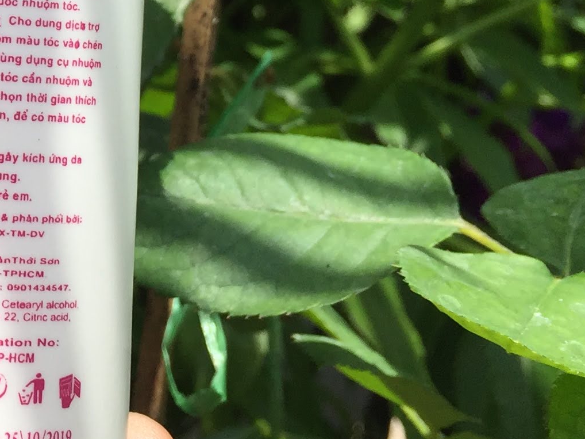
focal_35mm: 93
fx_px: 1571
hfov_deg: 19.3
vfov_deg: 15.3
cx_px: -199
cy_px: -101
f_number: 2.2
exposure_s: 1/1799
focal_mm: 4.15
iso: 32
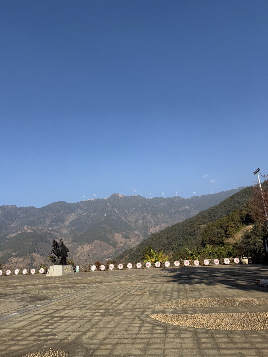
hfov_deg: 56.8
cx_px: 134
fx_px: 248
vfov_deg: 71.6
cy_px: 178
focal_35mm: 24
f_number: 1.78
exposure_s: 1/4405
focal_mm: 6.76
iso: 80
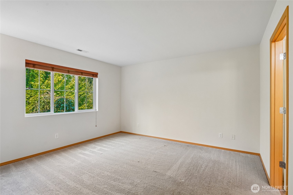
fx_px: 138
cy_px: 98
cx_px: 146
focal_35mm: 17
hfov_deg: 93.3
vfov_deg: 70.4
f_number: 8
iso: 2000
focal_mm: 17
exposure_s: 1/90
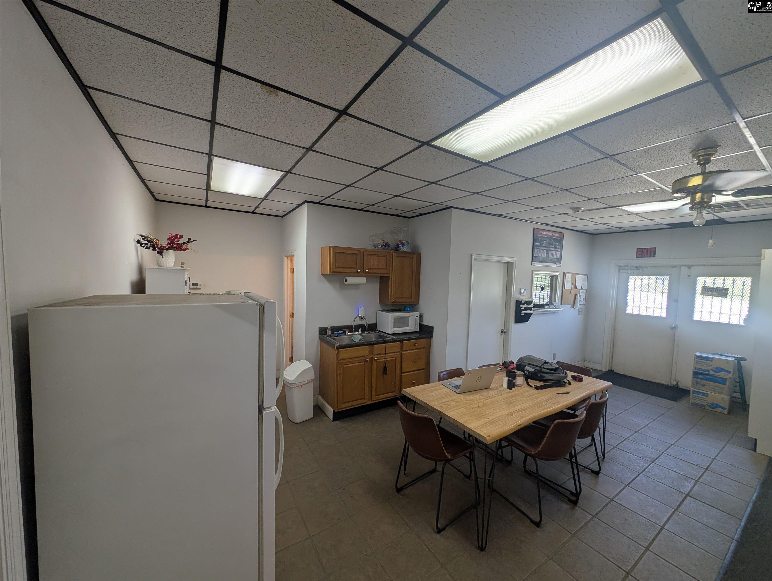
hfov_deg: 110.5
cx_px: 386
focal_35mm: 12
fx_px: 268
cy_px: 290
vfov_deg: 94.6
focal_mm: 2.23
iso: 54
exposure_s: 1/120
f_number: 1.95
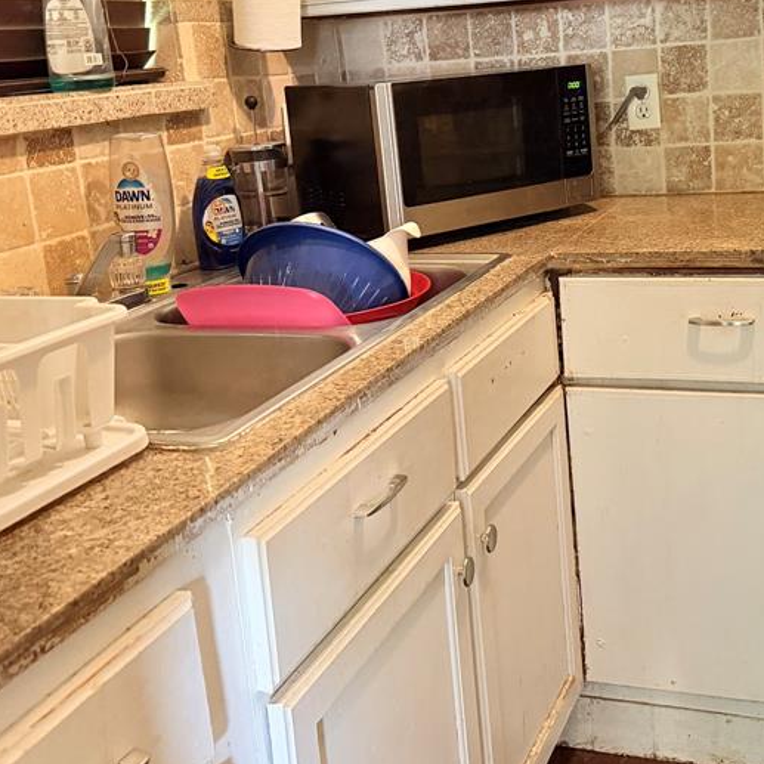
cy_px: 226
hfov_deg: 39.3
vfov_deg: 39.3
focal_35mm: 42
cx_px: 535
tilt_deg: -11.7
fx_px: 1049
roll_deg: +3.1
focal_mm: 6.76
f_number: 1.78
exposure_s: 1/60
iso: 800
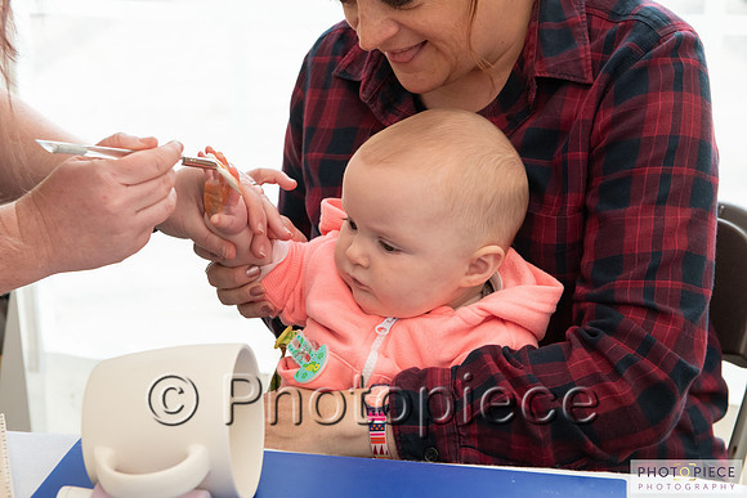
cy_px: 249
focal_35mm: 70
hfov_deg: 28.8
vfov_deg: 19.5
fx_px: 1453
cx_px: 374
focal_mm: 70
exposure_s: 1/200
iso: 1250
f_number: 8
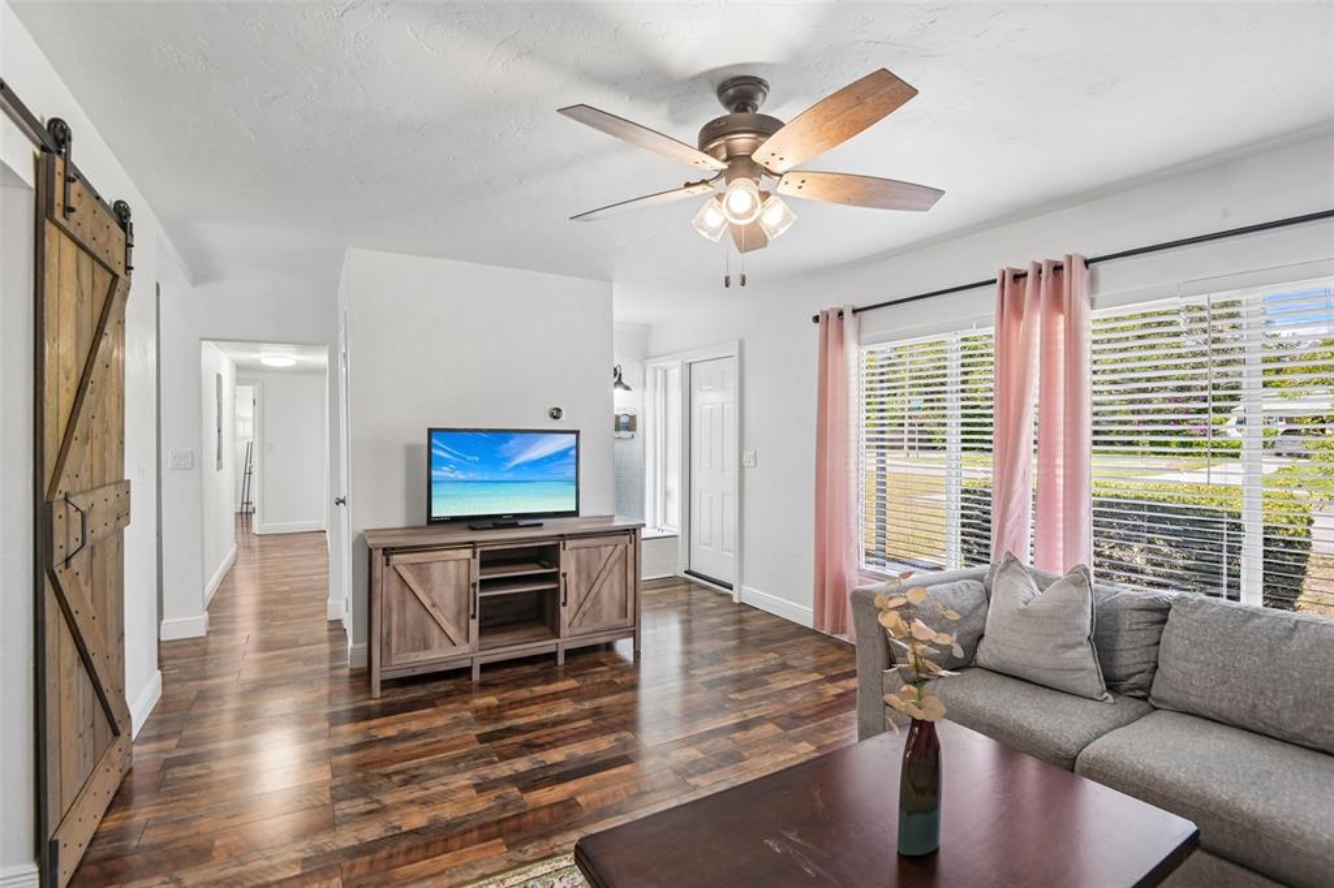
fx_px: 593
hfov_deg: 96.8
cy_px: 444
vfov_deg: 73.7
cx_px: 667
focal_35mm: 16
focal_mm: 16
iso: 400
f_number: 8
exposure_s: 1/20
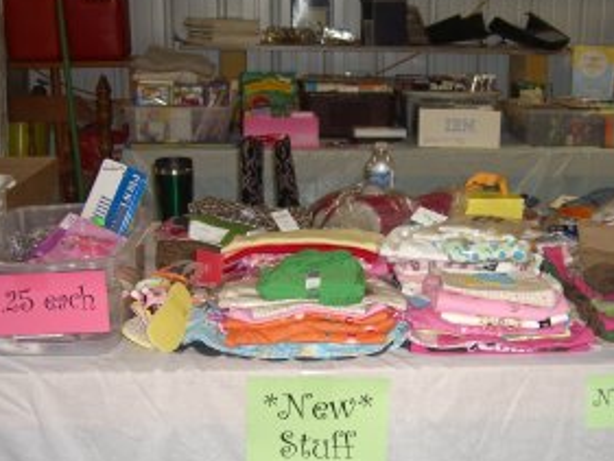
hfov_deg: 35.5
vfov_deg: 26.9
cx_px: 343
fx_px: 958
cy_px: 312
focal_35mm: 54
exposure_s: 1/60
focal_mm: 7.9
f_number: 2.8
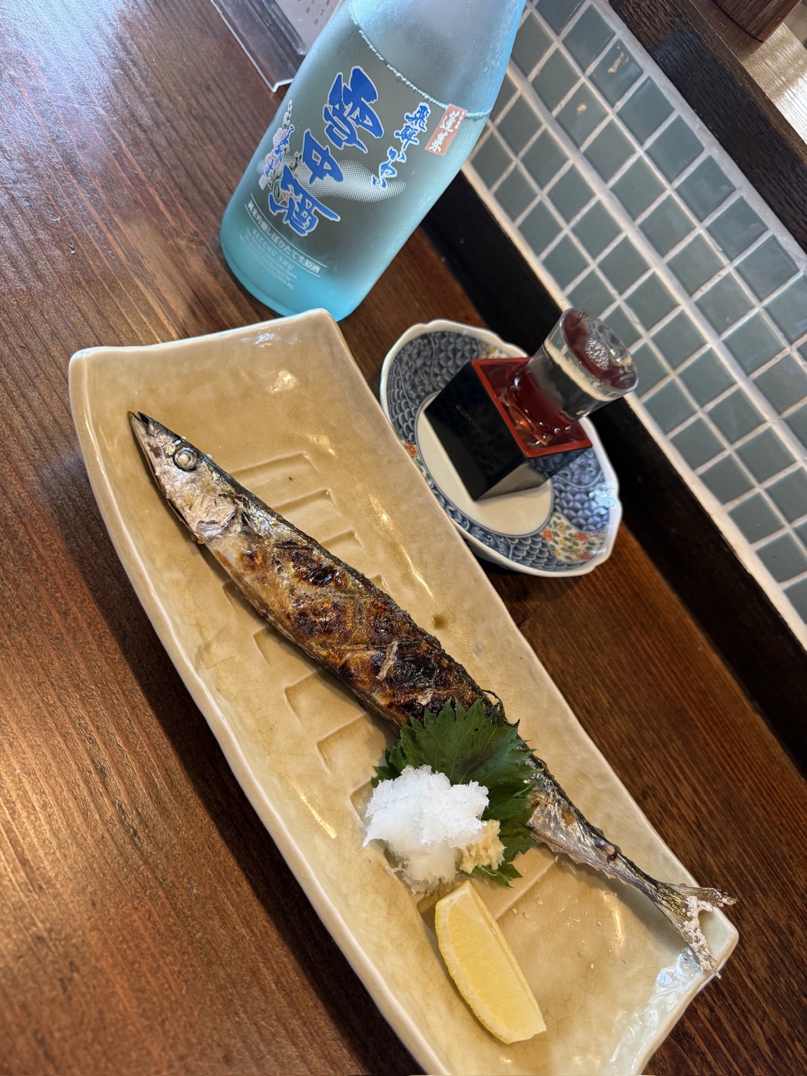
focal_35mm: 24
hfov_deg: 56.8
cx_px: 404
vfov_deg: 71.6
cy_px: 538
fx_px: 746
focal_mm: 6.76
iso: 200
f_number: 1.78
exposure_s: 1/90
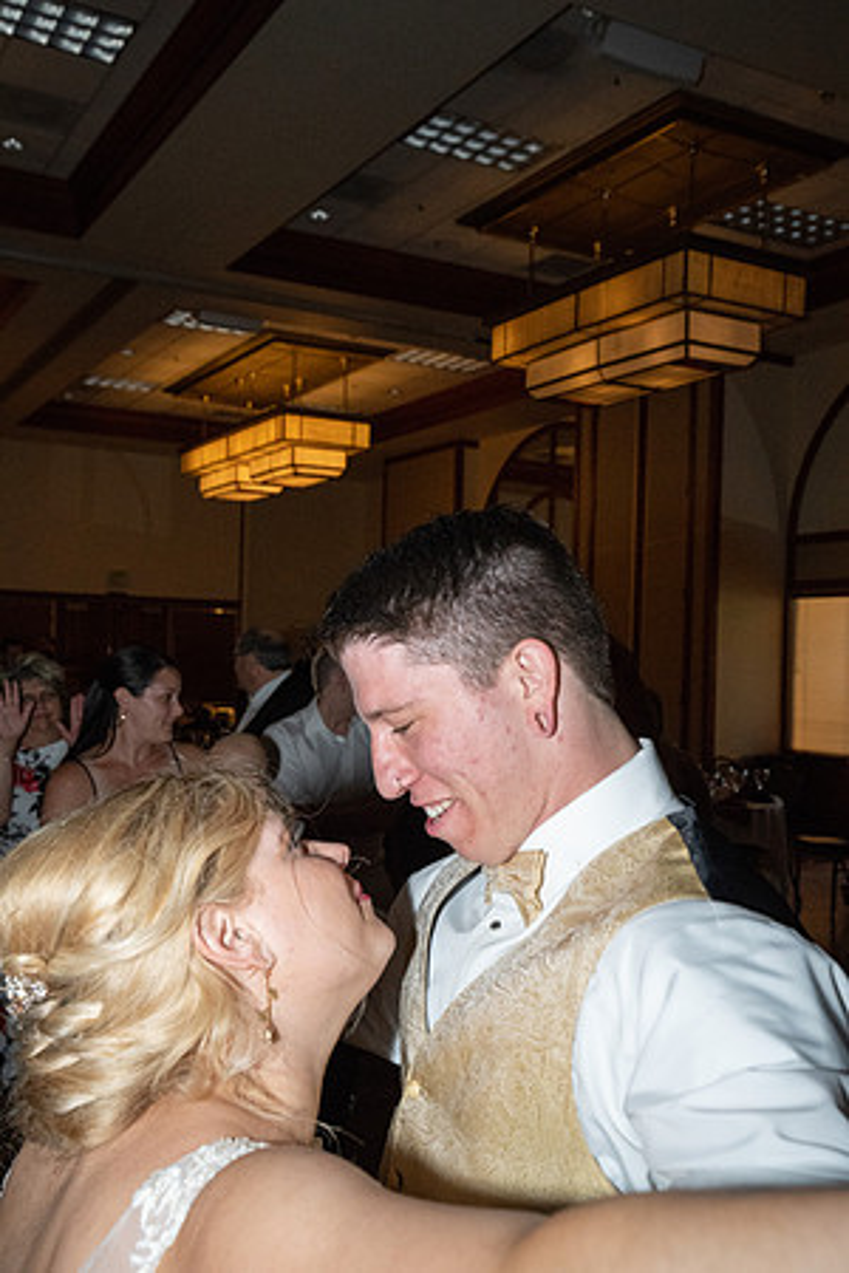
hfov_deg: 37.9
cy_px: 636
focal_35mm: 35
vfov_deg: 54.4
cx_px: 424
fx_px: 1238
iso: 8000
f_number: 5.6
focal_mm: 35
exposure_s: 1/250
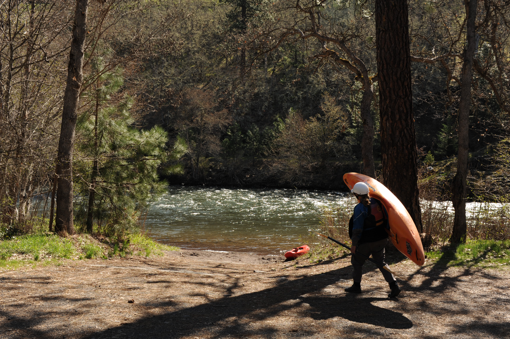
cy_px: 170
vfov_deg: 37.8
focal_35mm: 35
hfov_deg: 54.5
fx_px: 496
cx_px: 255
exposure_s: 1/160
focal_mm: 35
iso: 250
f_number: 11
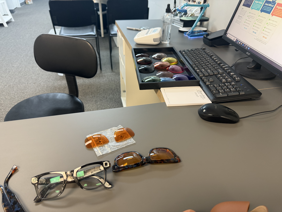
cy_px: 106
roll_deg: -0.6
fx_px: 196
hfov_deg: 71.6
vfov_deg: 56.8
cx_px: 141
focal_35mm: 24
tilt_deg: -33.7
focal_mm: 6.76
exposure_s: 1/60
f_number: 1.78
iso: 200
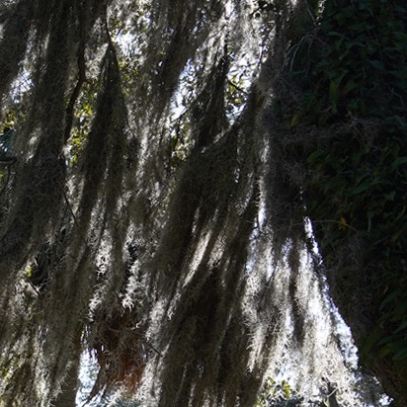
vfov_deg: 12.7
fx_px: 1809
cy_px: 383
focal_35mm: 136
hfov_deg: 11.4
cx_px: -444
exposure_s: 1/100
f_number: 10
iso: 200
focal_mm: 33
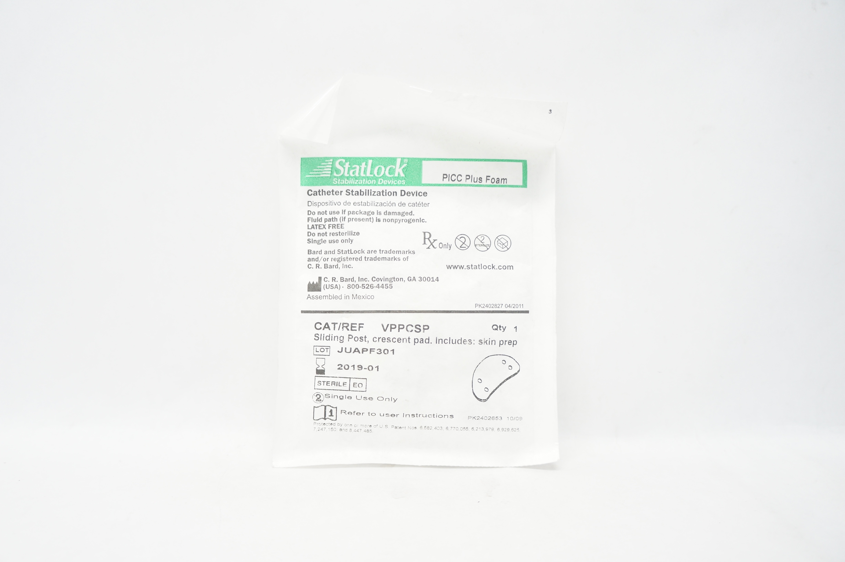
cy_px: 281
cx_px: 422
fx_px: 633
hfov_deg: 67.4
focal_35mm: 27
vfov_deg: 47.8
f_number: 3.5
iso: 400
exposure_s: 1/80
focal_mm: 18
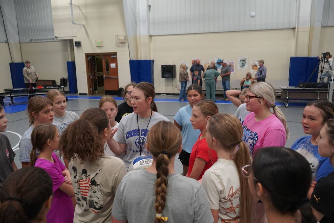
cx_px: 167
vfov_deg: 46.4
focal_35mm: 28
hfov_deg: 65.5
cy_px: 112
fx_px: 260
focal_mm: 28
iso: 3200
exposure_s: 1/160
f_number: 4
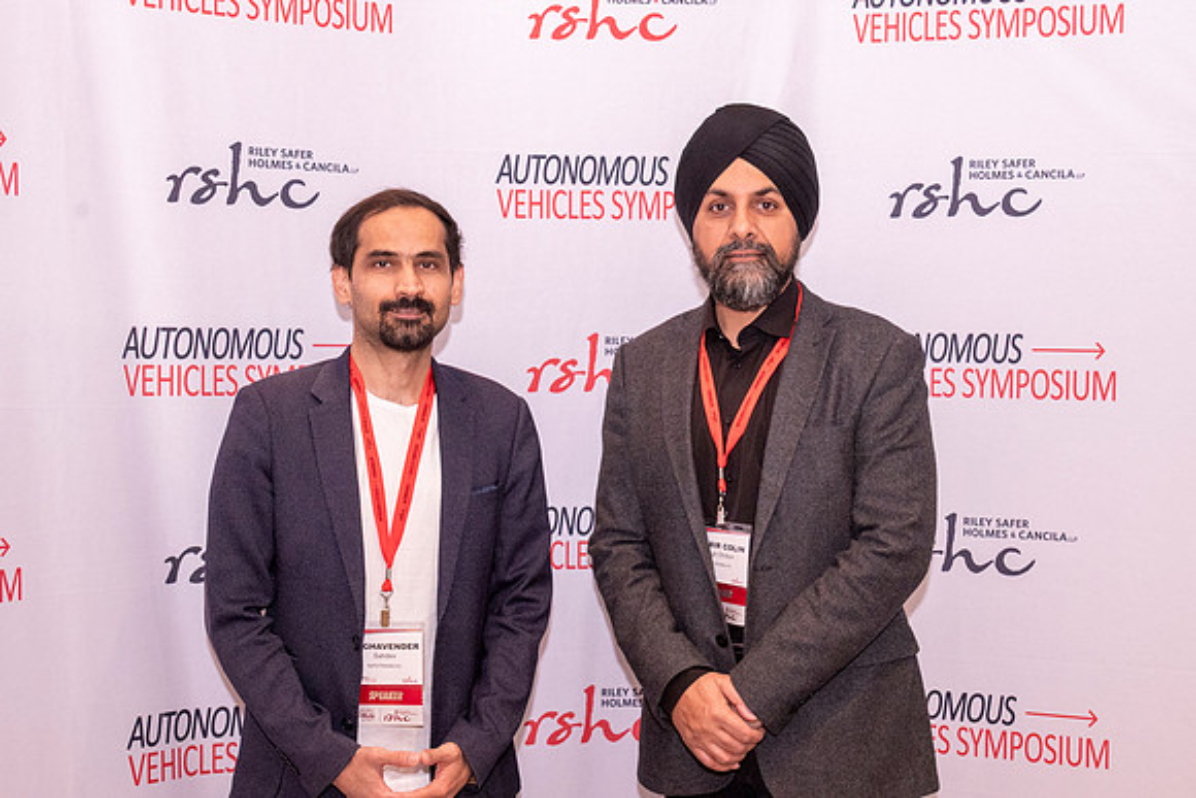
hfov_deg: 38.2
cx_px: 598
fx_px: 1728
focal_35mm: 52
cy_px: 399
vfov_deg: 26.0
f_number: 9
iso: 2500
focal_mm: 35
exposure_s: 1/100
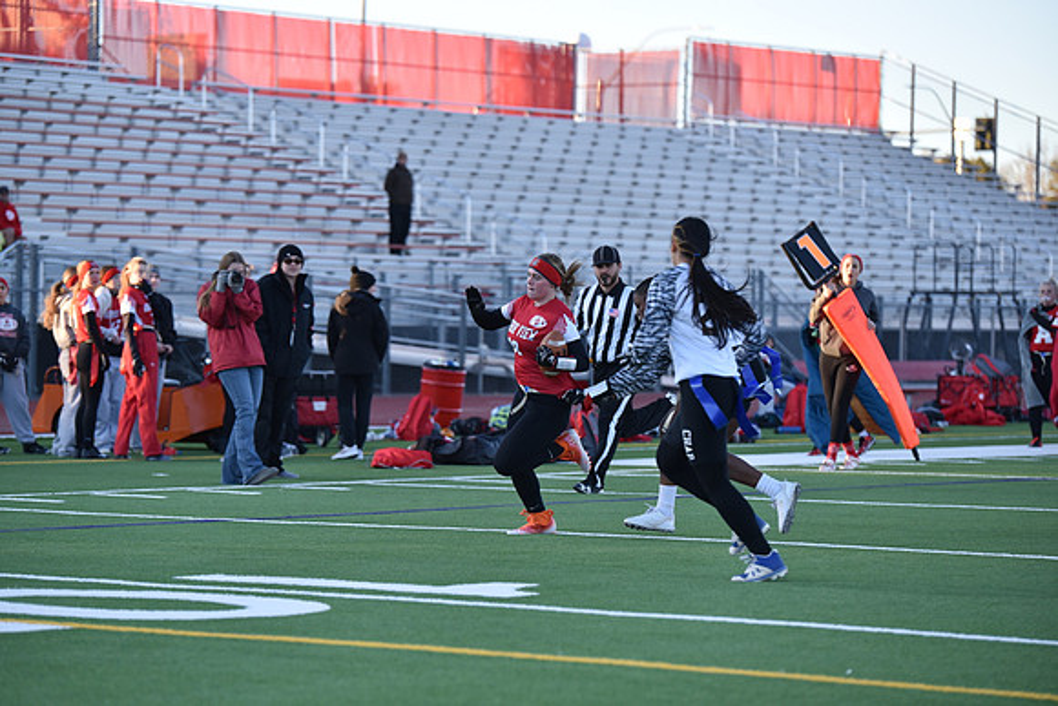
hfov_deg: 15.2
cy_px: 353
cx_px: 529
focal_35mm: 135
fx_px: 3968
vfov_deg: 10.2
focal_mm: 135
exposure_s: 1/1250
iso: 720
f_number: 2.8
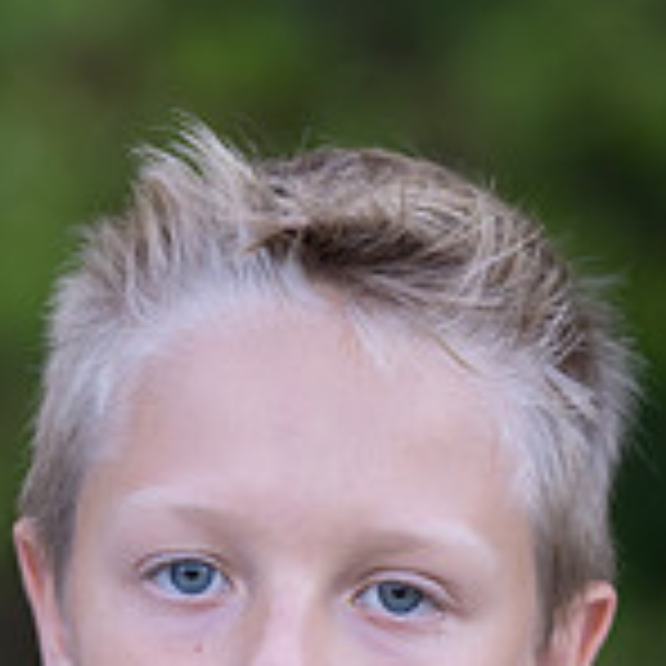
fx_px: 8620
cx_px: 202
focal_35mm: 396
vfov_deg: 4.4
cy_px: 803
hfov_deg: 4.4
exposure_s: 1/320
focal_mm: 119
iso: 400
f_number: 2.8
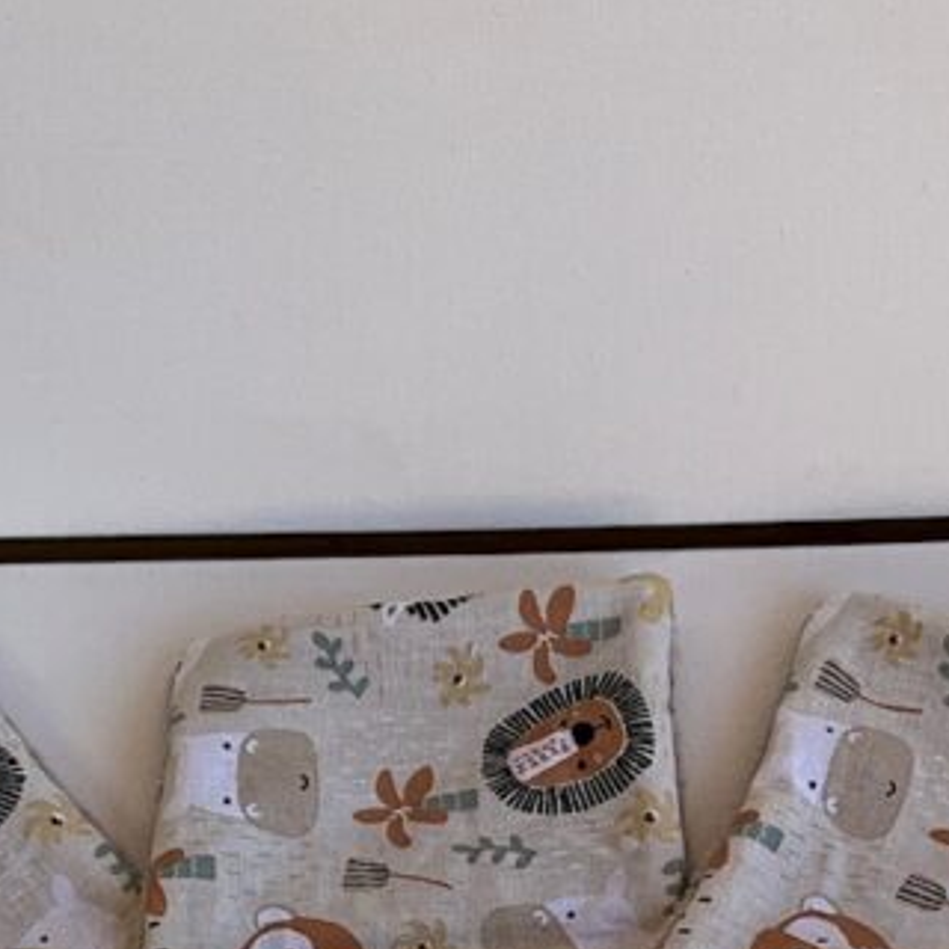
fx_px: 2543
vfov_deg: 19.5
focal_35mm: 82
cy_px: 1231
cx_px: 543
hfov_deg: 21.1
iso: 20
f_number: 1.8
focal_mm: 3
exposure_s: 1/155
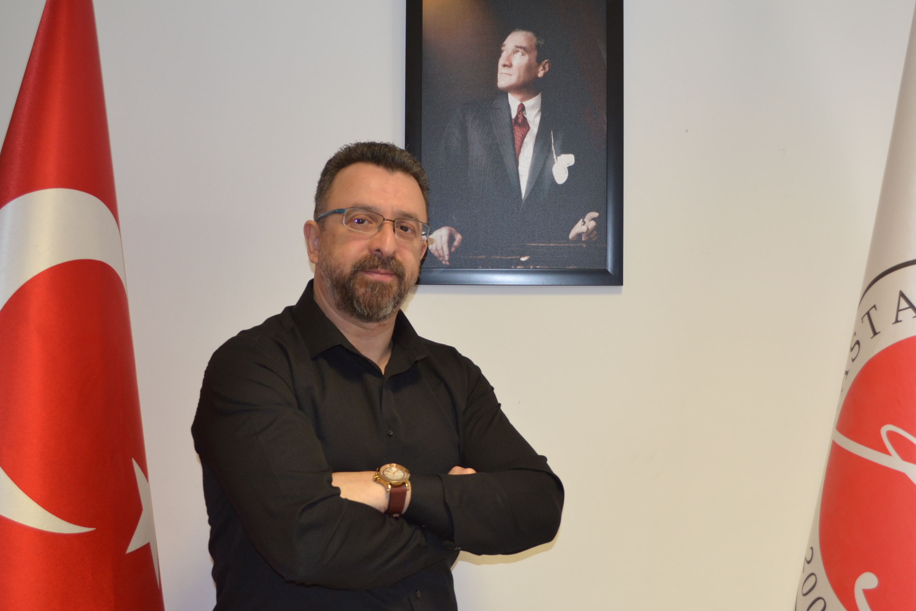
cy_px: 300
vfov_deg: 31.2
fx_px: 1094
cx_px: 493
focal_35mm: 43
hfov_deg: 45.4
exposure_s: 1/30
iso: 400
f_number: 4
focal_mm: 22
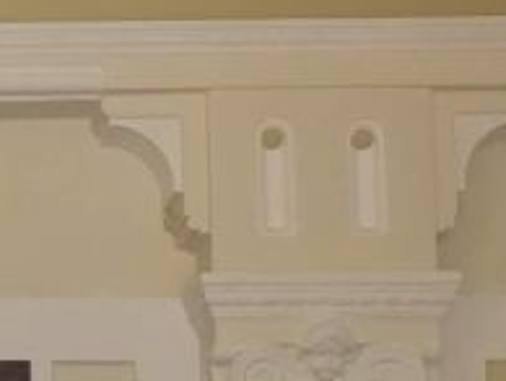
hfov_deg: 12.2
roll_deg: -0.1
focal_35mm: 152
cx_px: -293
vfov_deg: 9.3
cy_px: 713
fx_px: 2226
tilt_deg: +5.9
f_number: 2.2
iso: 50
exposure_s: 1/33
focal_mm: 4.15
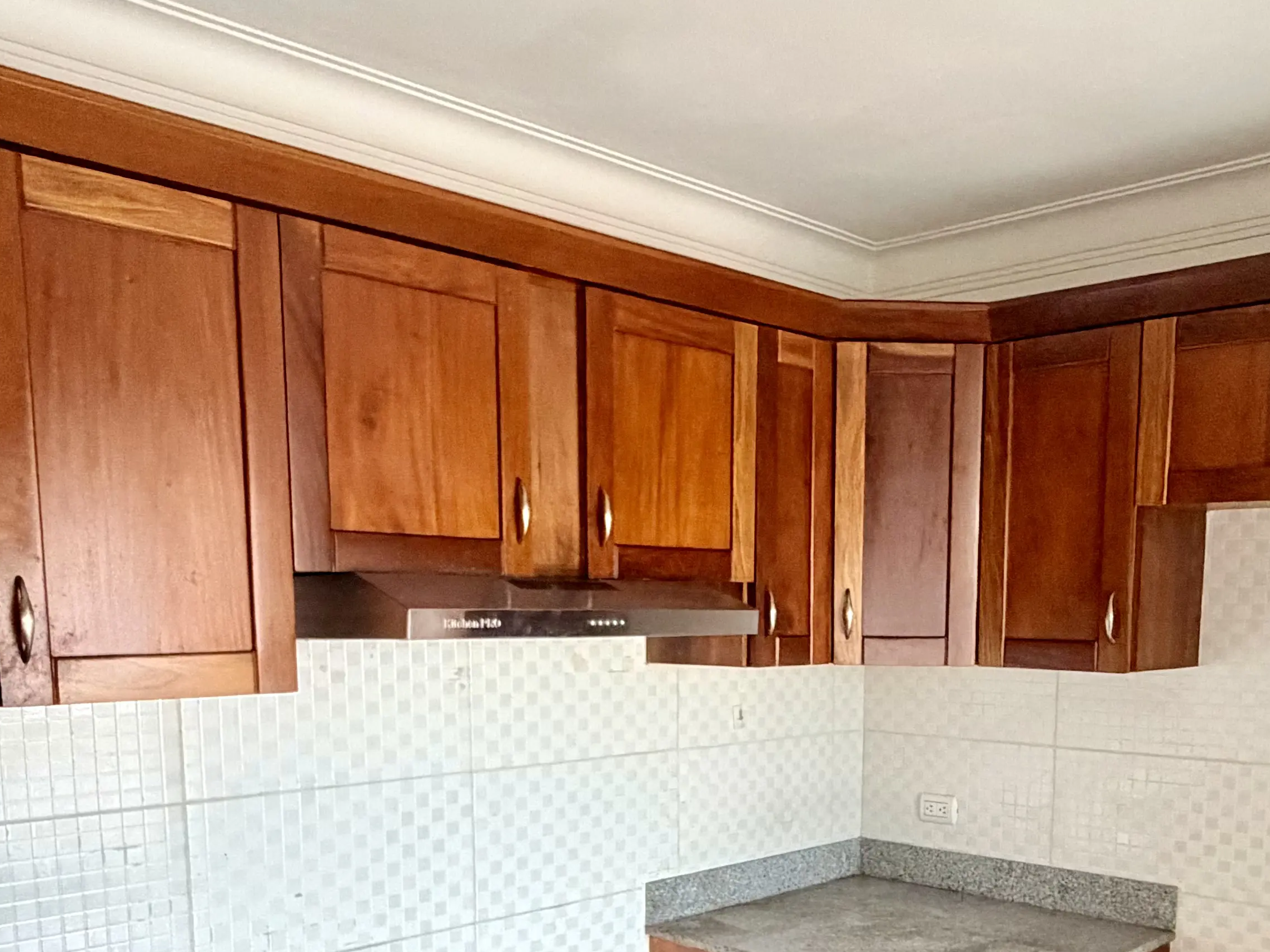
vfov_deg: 39.0
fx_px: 1284
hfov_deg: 52.4
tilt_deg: -7.4
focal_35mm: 35
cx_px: 735
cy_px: 774
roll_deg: +0.0
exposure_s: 1/60
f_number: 2.2
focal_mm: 2.22
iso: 500
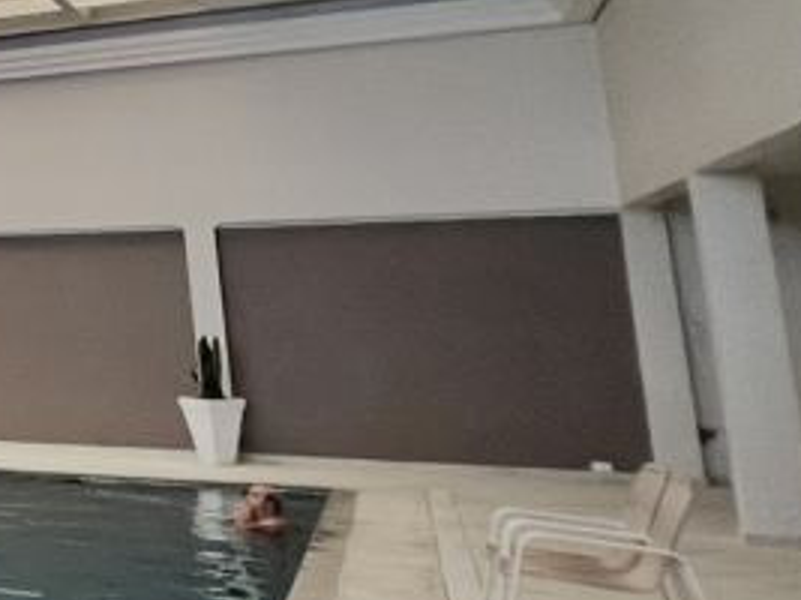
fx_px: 1318
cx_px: -928
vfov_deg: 25.3
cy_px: 136
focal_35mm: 57
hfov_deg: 17.5
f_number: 1.8
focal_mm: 1.57
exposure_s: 1/60
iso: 160
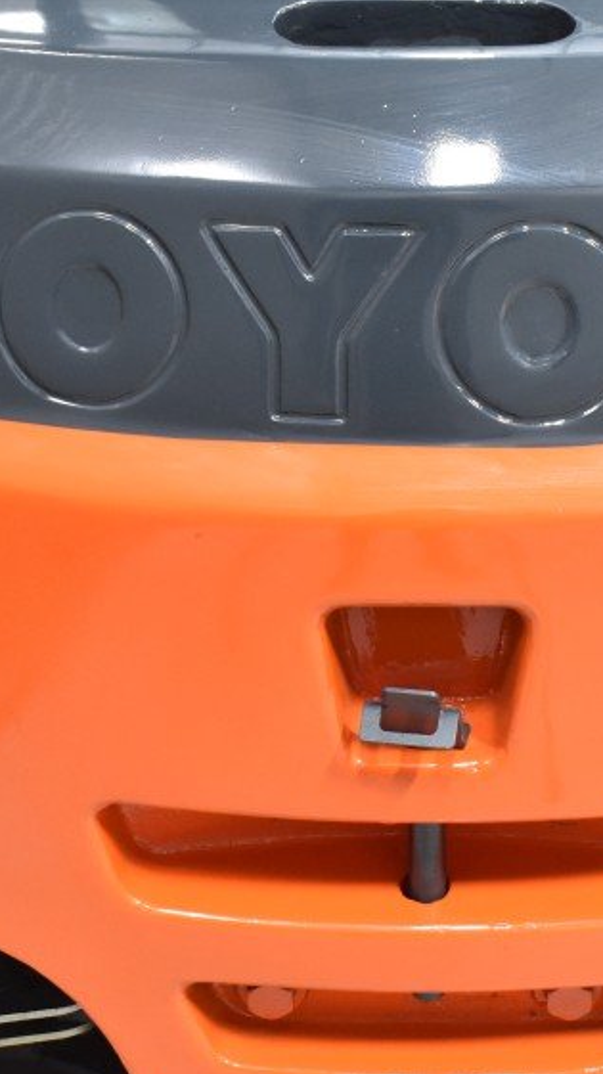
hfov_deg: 16.2
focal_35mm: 74
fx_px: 2106
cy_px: 576
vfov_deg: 28.6
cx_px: 427
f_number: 5
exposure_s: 1/20
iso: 1600
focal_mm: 22
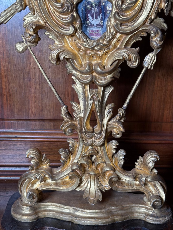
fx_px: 320
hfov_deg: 30.3
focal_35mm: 48
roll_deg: -2.1
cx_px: 86
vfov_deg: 39.7
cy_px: 115
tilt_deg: -16.9
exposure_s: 1/105
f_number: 1.78
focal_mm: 6.76
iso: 80
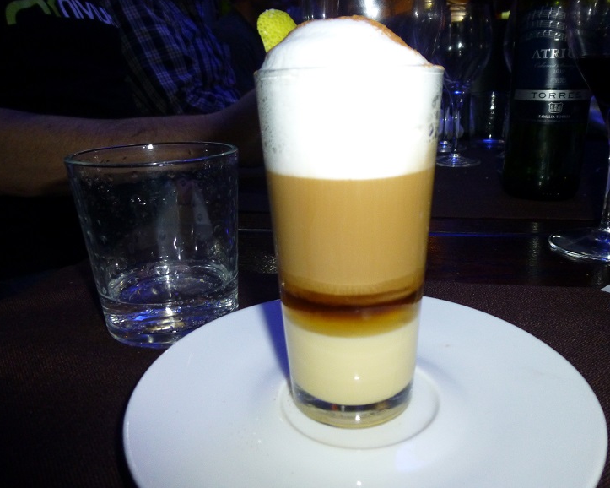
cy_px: 241
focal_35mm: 27
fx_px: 487
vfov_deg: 53.2
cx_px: 330
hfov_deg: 64.0
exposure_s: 1/60
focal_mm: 4.5
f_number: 3.1
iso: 400
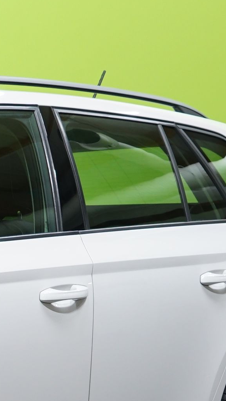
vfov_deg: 16.2
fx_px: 1406
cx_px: -236
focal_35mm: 132
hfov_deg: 8.7
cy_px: 263
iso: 640
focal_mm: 33
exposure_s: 1/20
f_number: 5
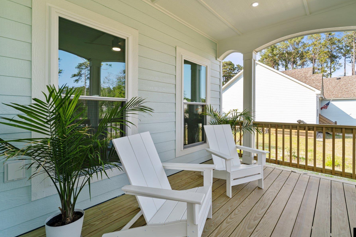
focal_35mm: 16
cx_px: 198
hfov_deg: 96.4
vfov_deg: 73.5
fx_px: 158
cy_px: 106
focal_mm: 14
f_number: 8
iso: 100
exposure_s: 1/125
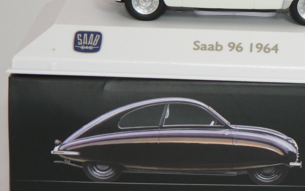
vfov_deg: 6.0
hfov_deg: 9.6
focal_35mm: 218
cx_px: 251
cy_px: 93
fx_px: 1812
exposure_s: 1/80
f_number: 3.2
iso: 80
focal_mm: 16.9
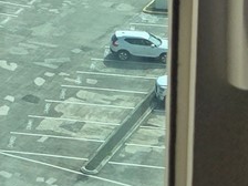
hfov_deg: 11.4
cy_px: -189
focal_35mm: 164
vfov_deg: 8.6
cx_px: -159
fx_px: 1175
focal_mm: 5.4
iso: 32
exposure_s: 1/2921
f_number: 1.8
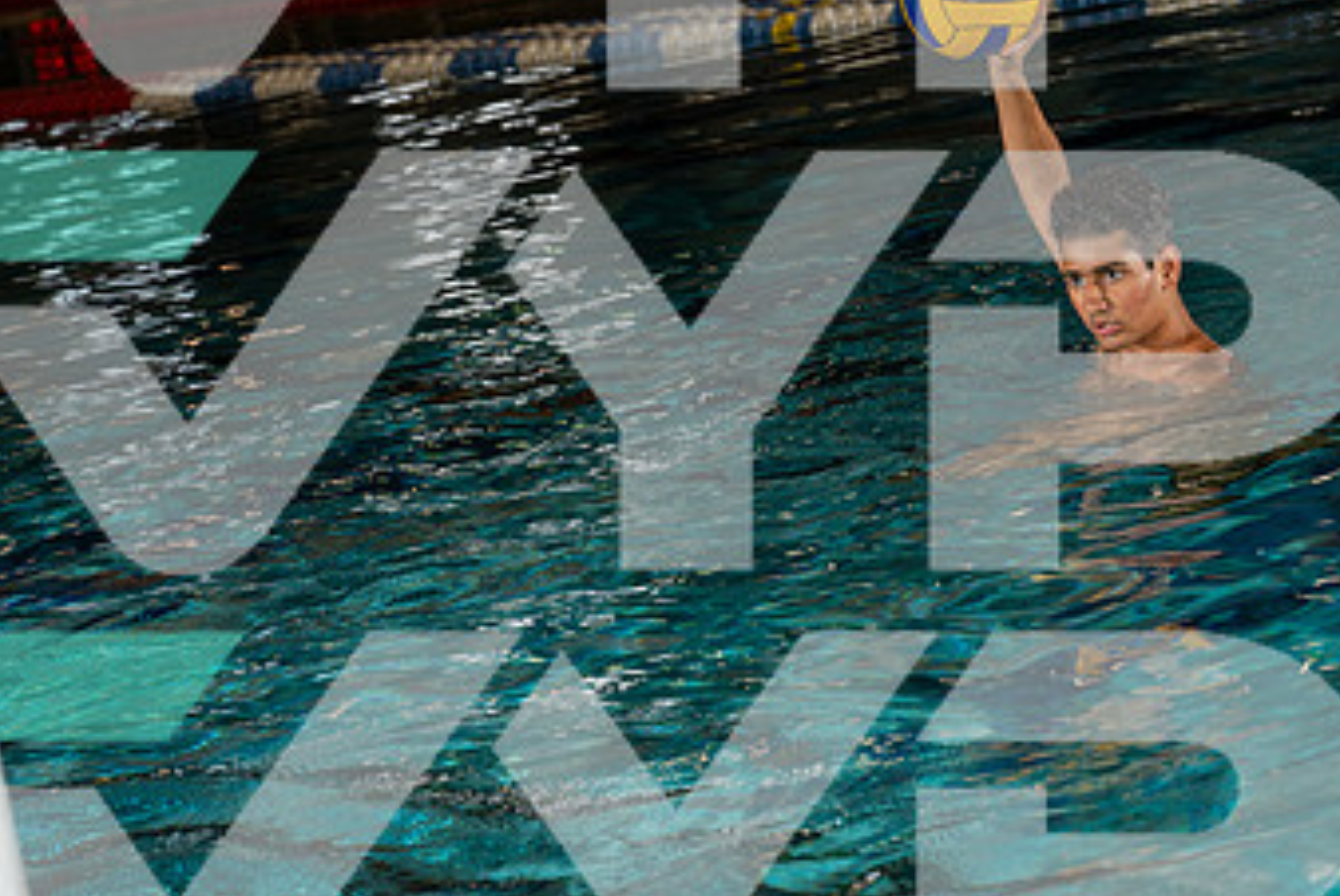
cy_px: 363
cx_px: 852
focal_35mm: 120
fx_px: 4470
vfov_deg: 11.4
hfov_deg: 17.0
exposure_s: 1/250
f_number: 4
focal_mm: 70
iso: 100
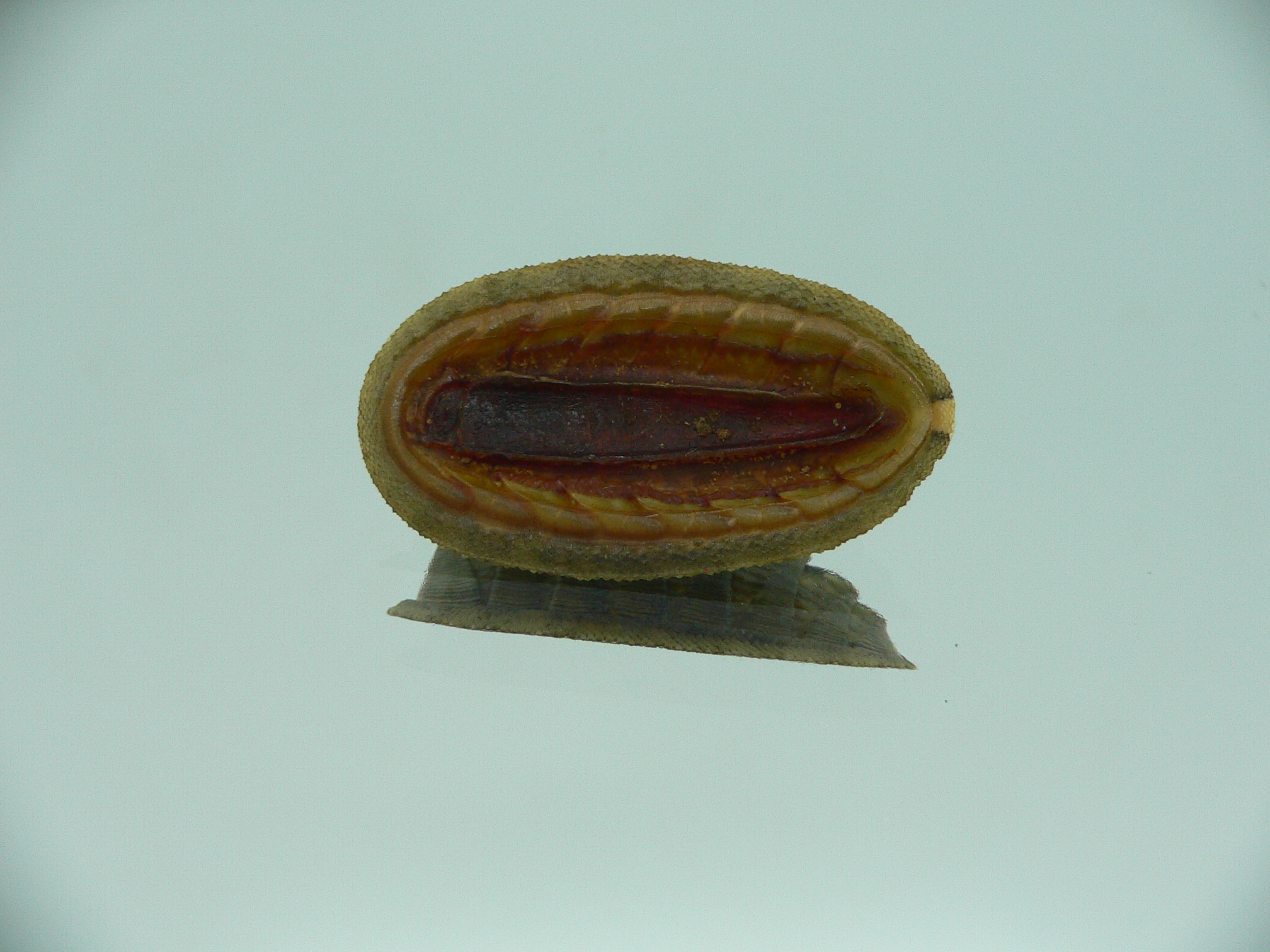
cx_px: 635
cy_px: 476
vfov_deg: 40.7
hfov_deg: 52.6
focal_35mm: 35
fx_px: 1284
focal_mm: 4.6
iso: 100
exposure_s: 1/60
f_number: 2.8
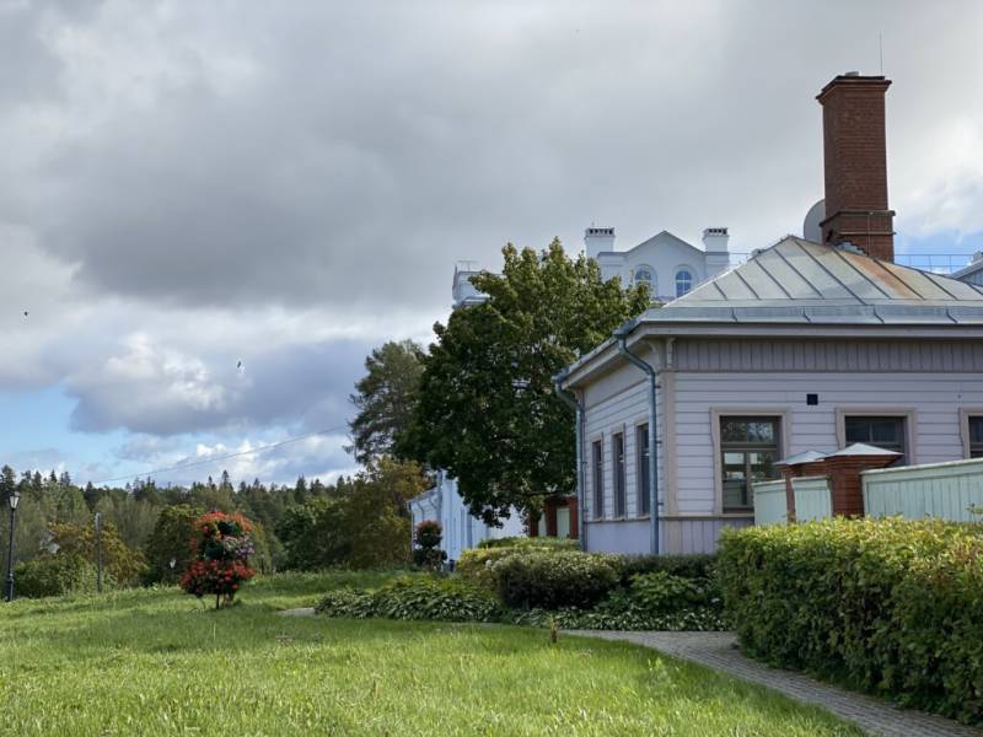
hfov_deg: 36.8
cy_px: 368
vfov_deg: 28.0
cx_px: 492
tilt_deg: +6.8
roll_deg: -0.1
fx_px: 1477
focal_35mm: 52
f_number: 2
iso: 20
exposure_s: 1/1497
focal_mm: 6
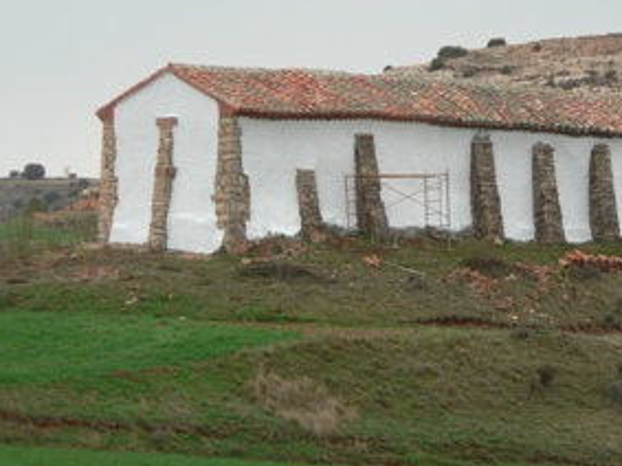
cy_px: 207
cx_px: 420
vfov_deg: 3.6
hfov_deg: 4.7
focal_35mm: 418
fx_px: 7508
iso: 80
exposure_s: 1/100
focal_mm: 44
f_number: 3.3
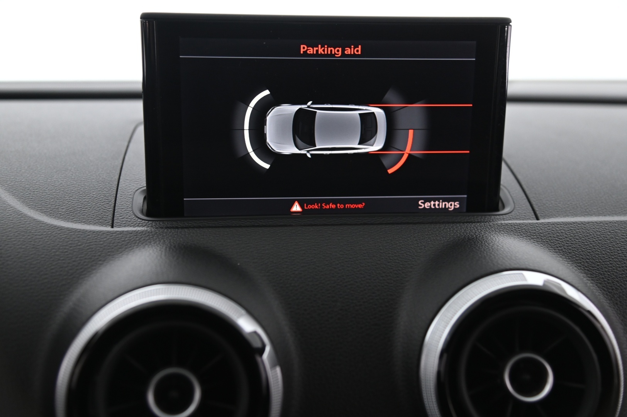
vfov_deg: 28.0
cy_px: 208
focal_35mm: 48
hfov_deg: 41.1
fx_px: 835
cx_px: 314
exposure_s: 1/25
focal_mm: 48
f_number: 4
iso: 2000
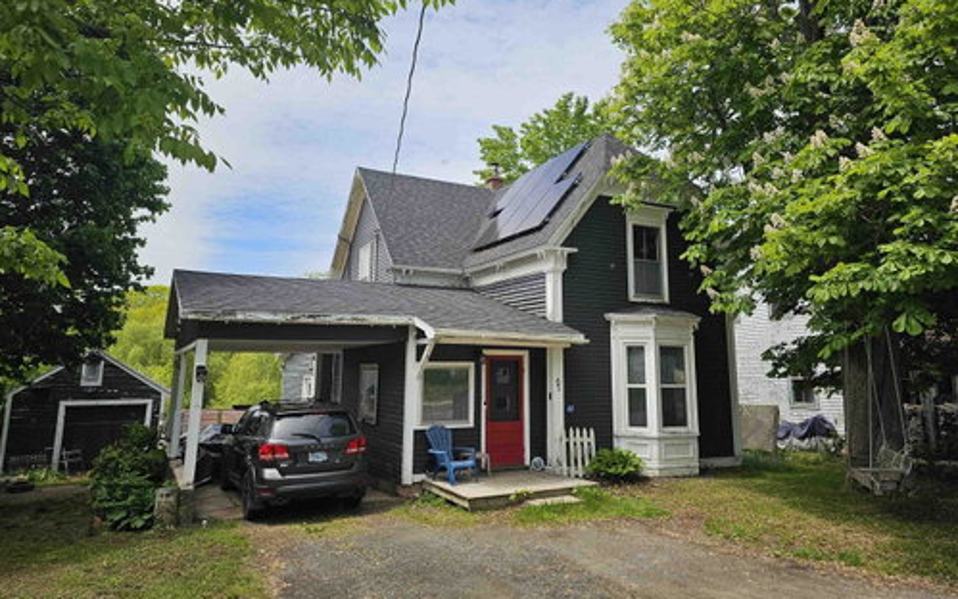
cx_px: 472
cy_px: 252
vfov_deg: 49.1
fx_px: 653
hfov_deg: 72.5
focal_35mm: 25
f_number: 1.7
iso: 20
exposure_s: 1/1232
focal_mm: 6.3
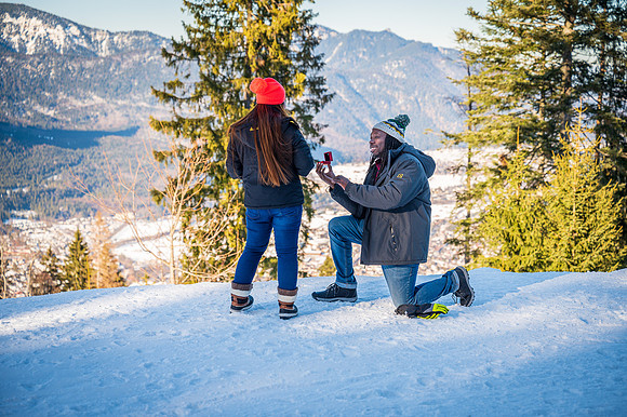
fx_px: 1218
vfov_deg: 19.4
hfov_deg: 28.9
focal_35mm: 70
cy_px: 208
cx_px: 314
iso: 100
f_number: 3.5
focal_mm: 70
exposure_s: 1/200
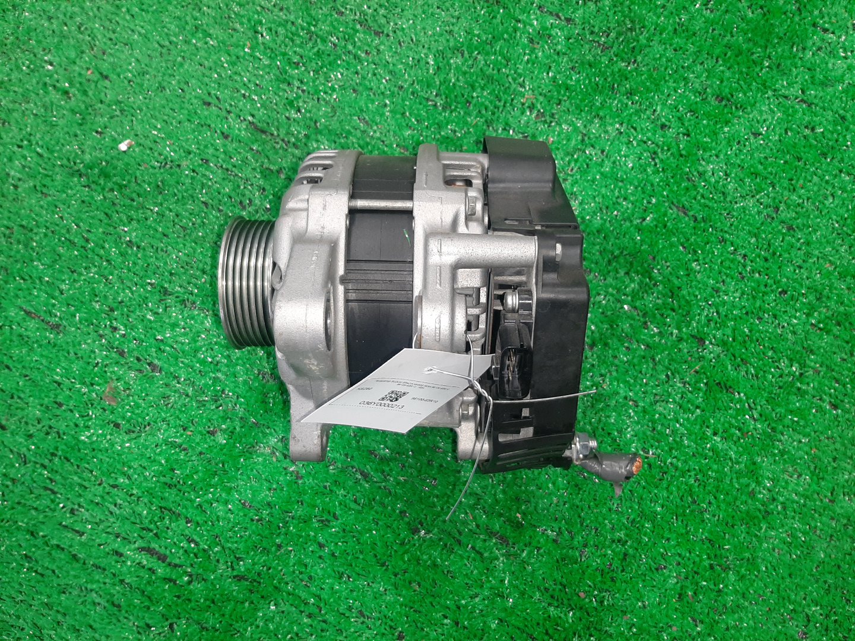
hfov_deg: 67.3
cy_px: 320
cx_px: 428
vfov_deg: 53.1
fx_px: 642
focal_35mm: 26
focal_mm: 3.93
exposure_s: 1/50
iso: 185
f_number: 1.7
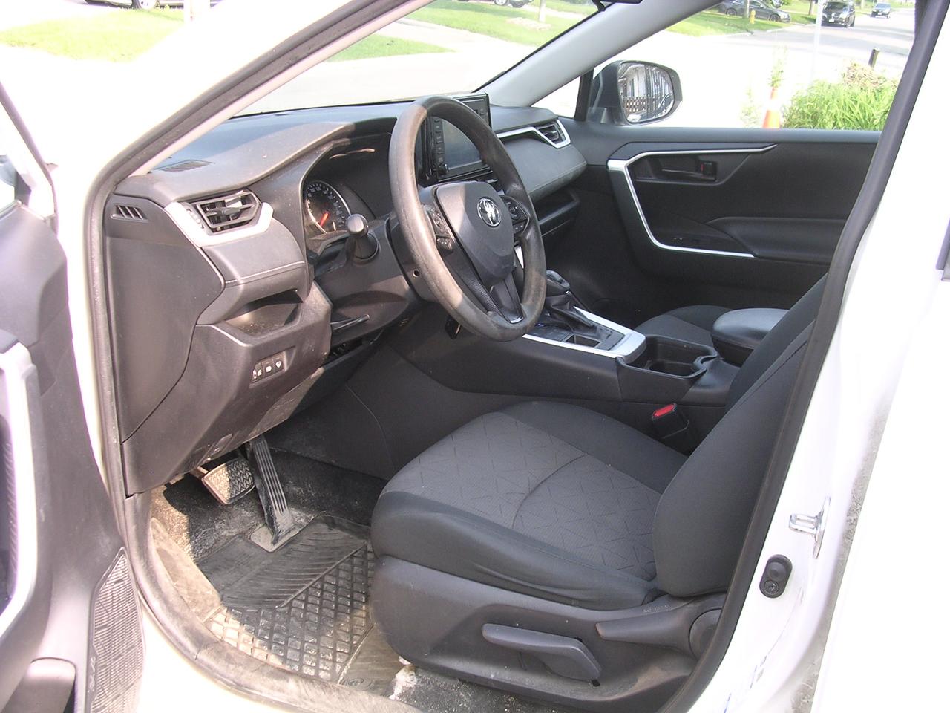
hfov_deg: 49.0
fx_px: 1043
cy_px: 356
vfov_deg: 37.7
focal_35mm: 38
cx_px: 475
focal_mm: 5.8
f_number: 2.8
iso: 100
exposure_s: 1/88.2
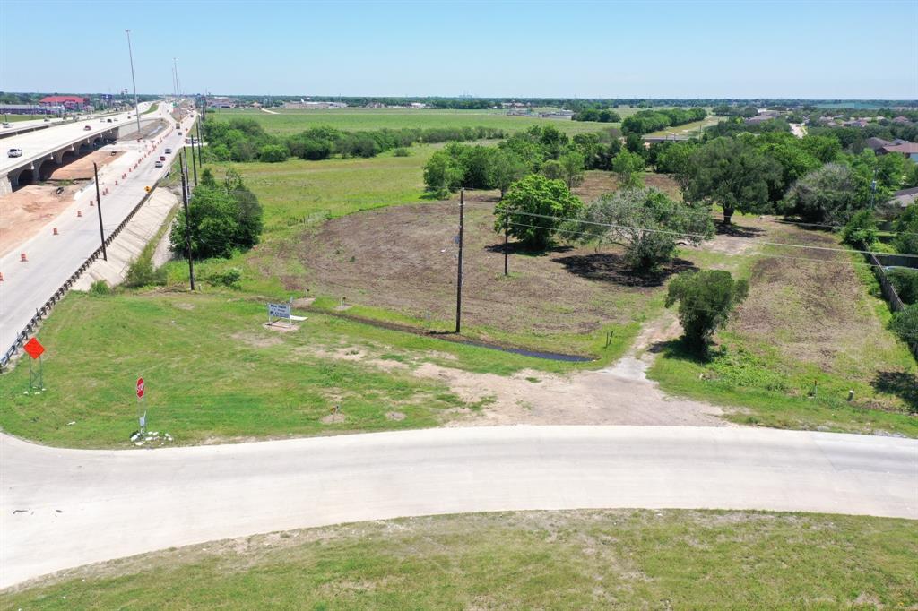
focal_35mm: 28
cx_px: 459
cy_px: 306
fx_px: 714
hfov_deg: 65.5
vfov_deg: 46.4
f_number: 5.6
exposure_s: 1/320
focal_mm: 10.26
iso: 100
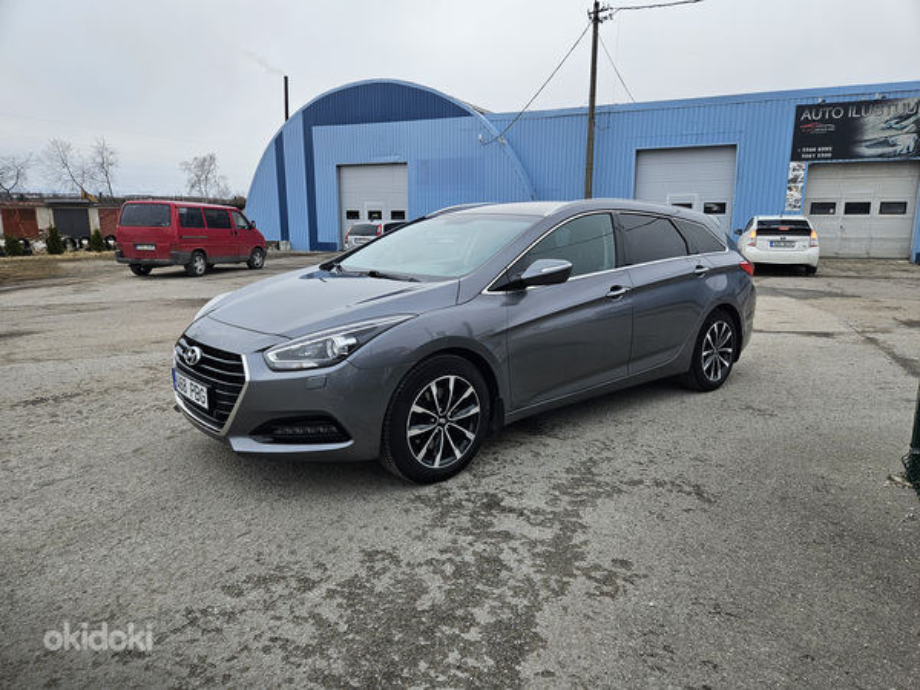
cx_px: 460
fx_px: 611
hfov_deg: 73.9
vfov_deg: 58.9
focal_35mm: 23
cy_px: 345
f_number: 1.8
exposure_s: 1/1304
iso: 40
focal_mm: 5.4
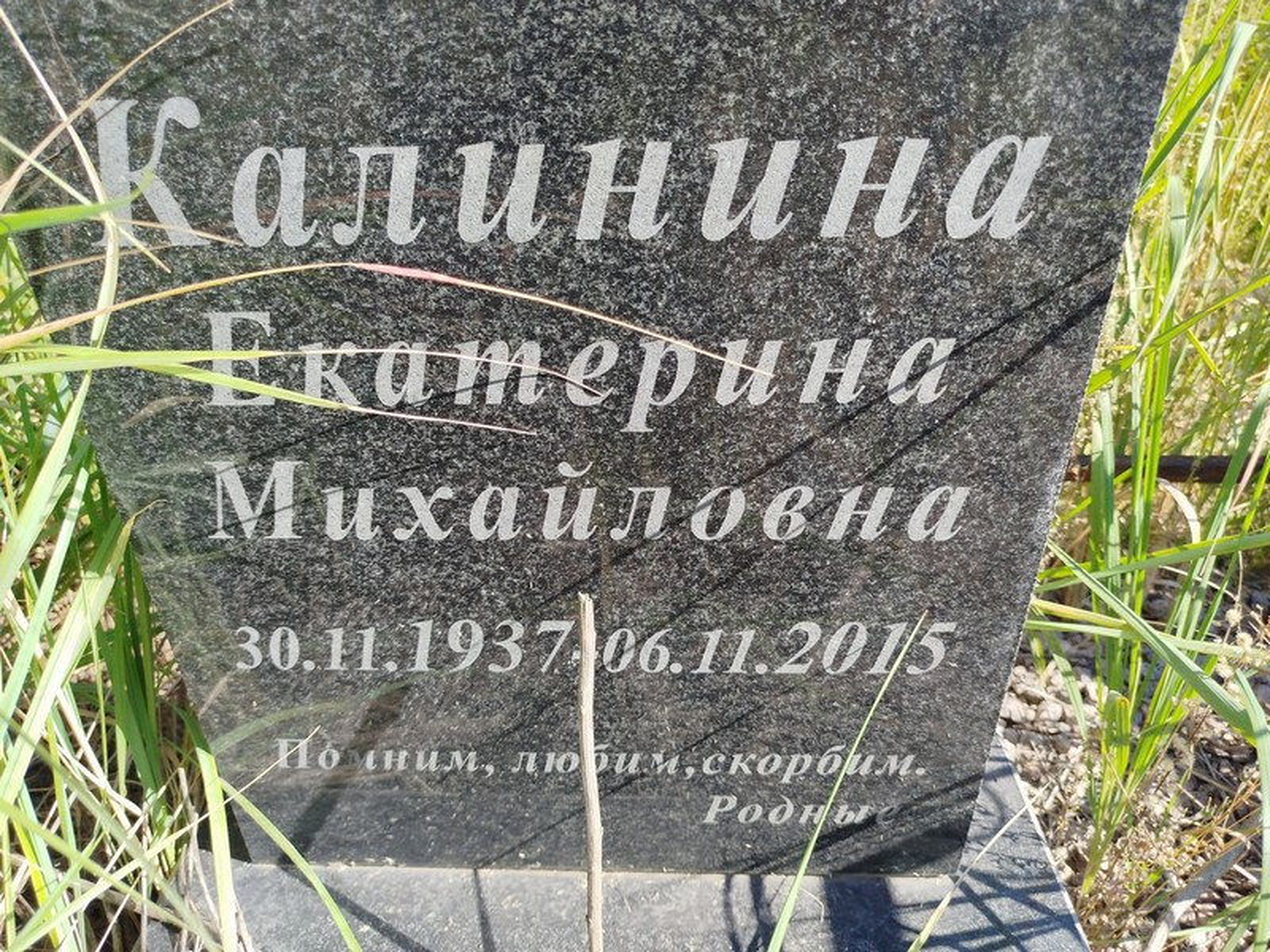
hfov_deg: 71.6
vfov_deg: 56.8
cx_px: 635
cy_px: 476
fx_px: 881
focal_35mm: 24
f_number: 1.7
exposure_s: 1/336
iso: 50
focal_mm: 5.31
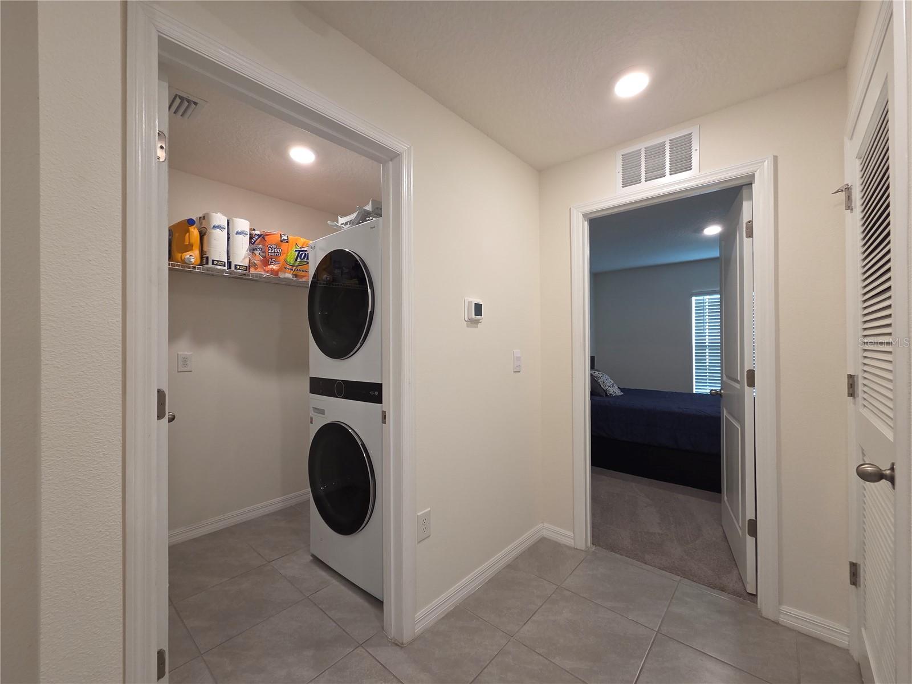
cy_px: 342
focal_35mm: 13
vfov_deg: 89.9
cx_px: 456
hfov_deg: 106.2
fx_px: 343
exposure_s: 1/60
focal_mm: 2.2
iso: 160
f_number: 2.2
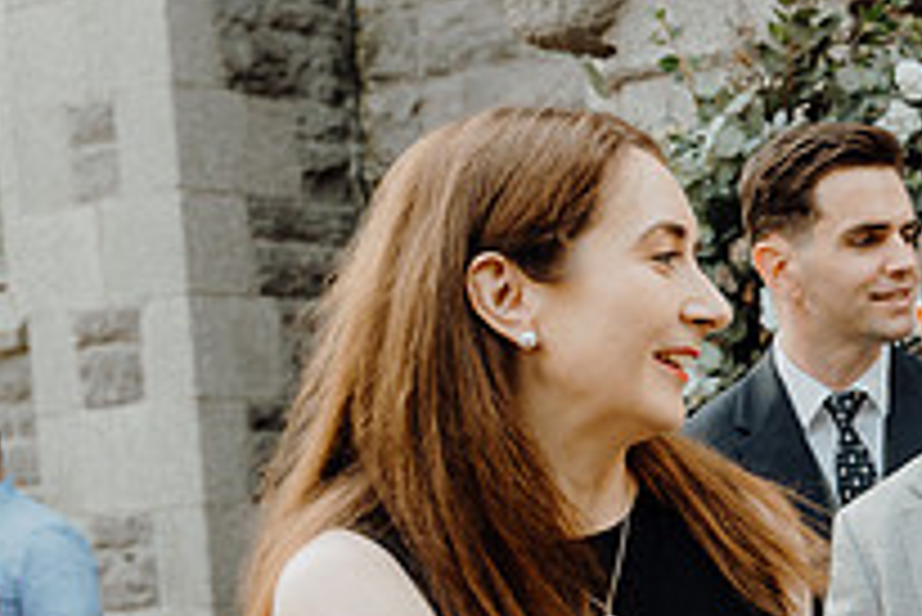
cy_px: 582
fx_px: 2537
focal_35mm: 99
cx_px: 1156
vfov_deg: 13.7
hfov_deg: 19.2
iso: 125
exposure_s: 1/200
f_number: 3.5
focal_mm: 35
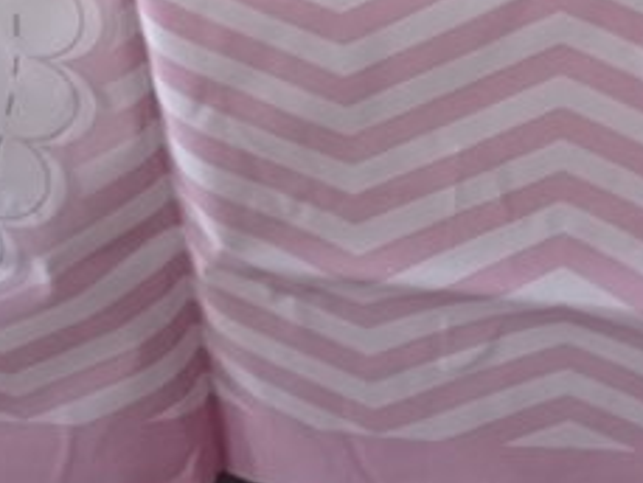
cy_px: -393
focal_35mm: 125
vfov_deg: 11.1
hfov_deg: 15.7
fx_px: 2323
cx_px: 410
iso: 197
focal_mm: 4.7
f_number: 1.79
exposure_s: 1/40
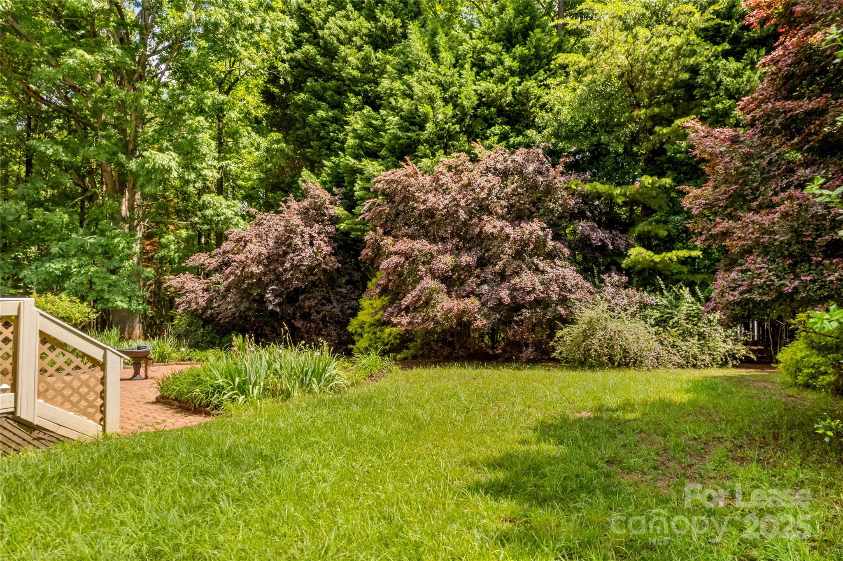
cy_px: 280
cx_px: 422
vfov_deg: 57.2
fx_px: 515
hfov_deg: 78.6
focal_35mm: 22
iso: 400
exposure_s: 1/640
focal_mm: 8.38
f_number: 2.8
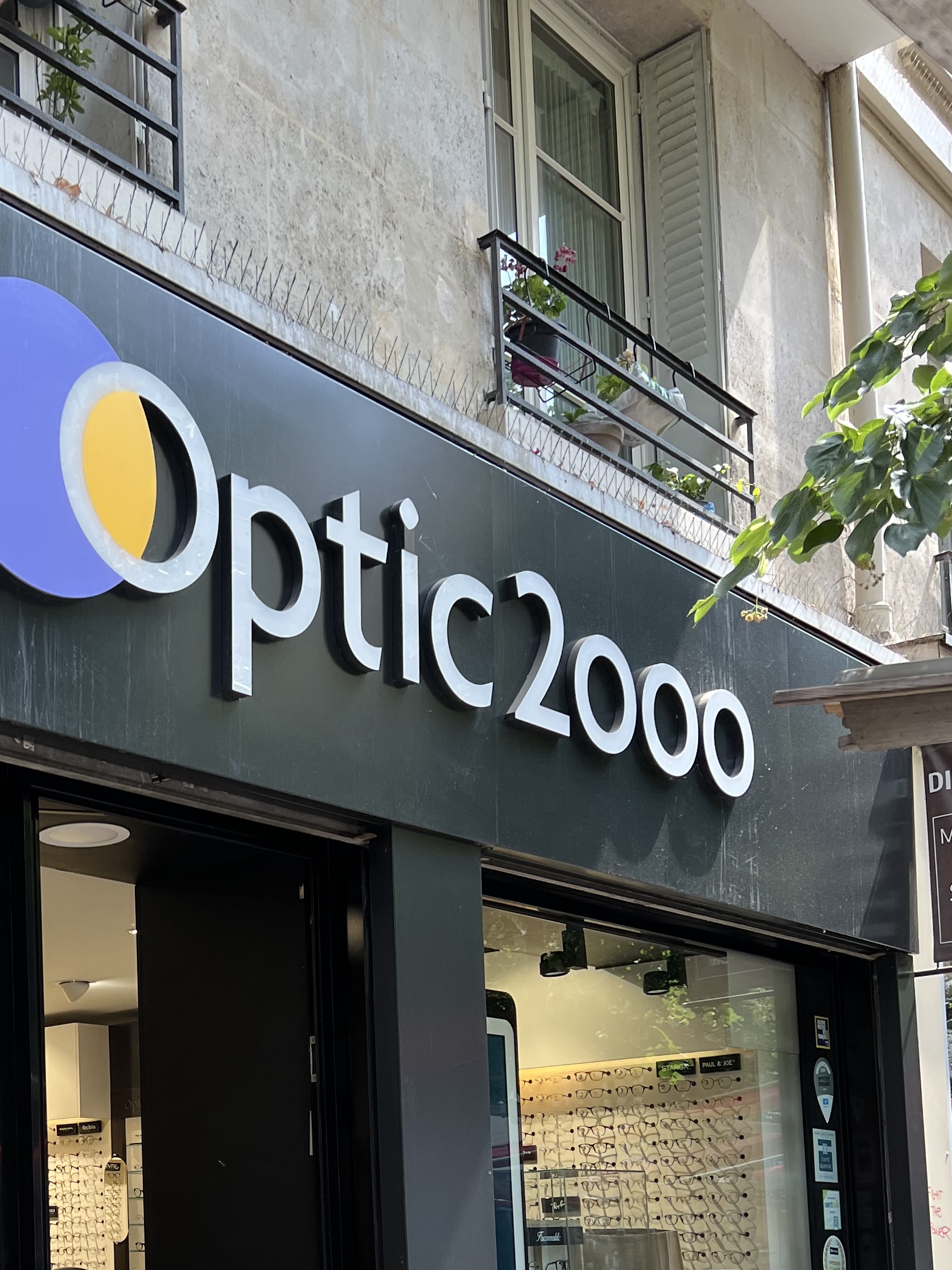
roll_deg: +1.0
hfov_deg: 29.7
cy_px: 1120
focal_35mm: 47
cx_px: 104
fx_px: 1723
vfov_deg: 38.0
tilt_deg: +4.5
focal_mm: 5.7
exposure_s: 1/361
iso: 50
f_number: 1.5
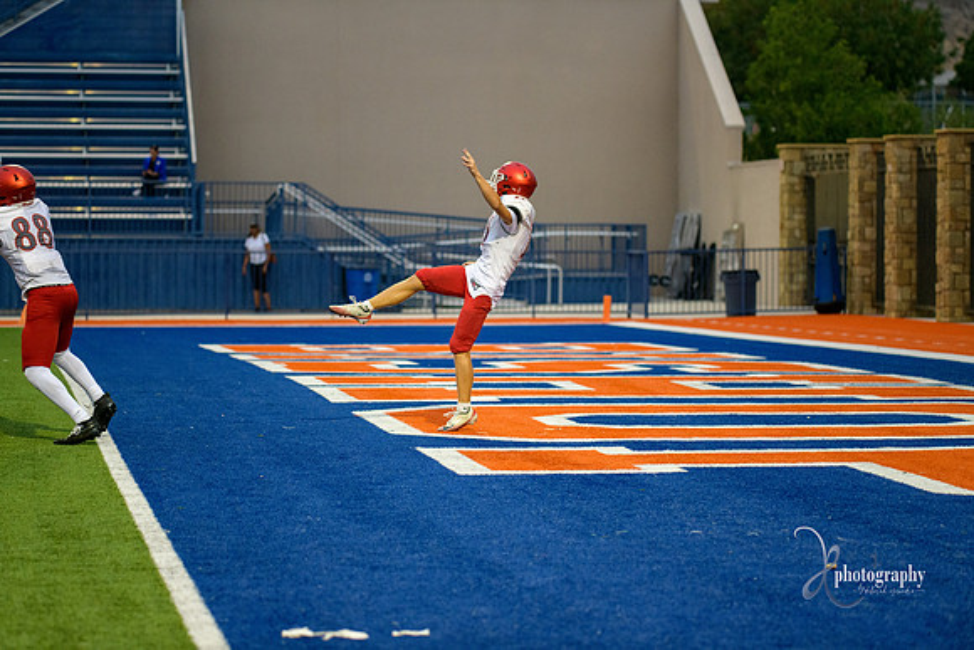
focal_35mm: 120
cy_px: 325
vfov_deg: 11.4
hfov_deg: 17.1
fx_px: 3247
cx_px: 487
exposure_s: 1/1250
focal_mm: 120
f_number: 2.8
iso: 2500
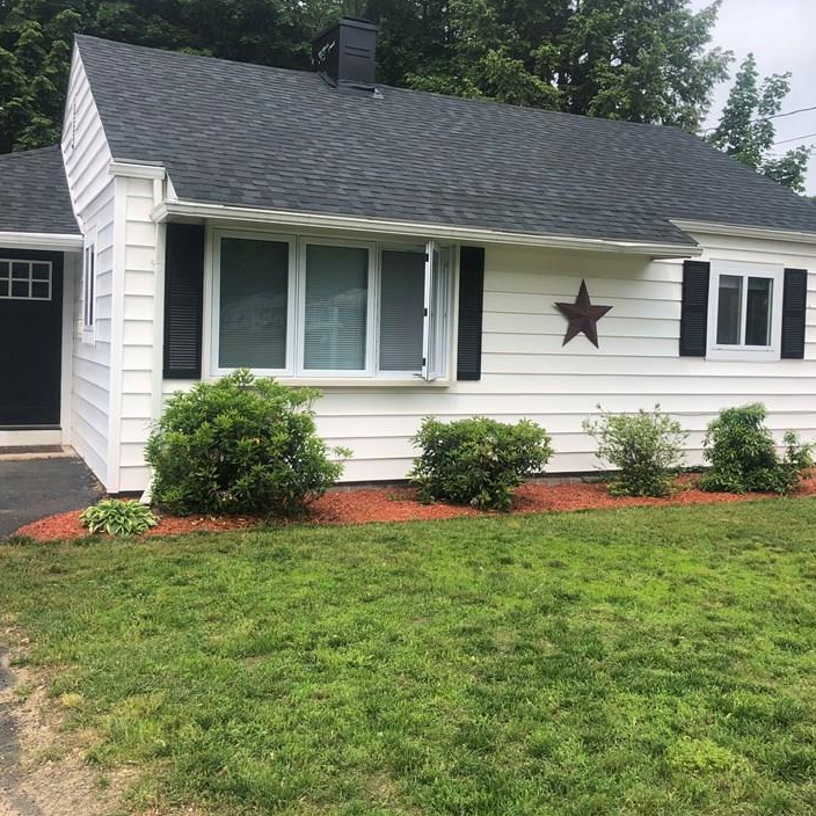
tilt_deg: -1.6
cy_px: 372
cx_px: 468
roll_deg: -1.7
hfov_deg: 45.9
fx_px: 960
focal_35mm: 36
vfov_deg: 46.0
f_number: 1.8
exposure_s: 1/1263
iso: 20
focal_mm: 3.99
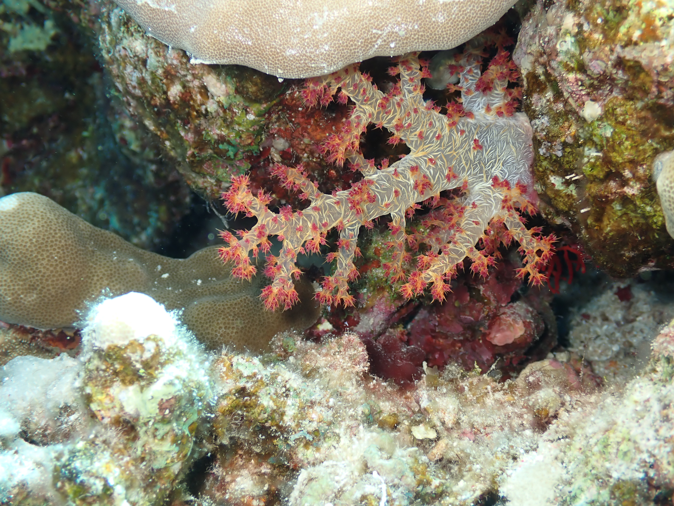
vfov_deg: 30.9
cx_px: 337
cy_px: 253
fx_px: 915
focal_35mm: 47
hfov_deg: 40.4
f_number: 3.1
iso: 100
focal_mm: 8.4
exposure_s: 1/160
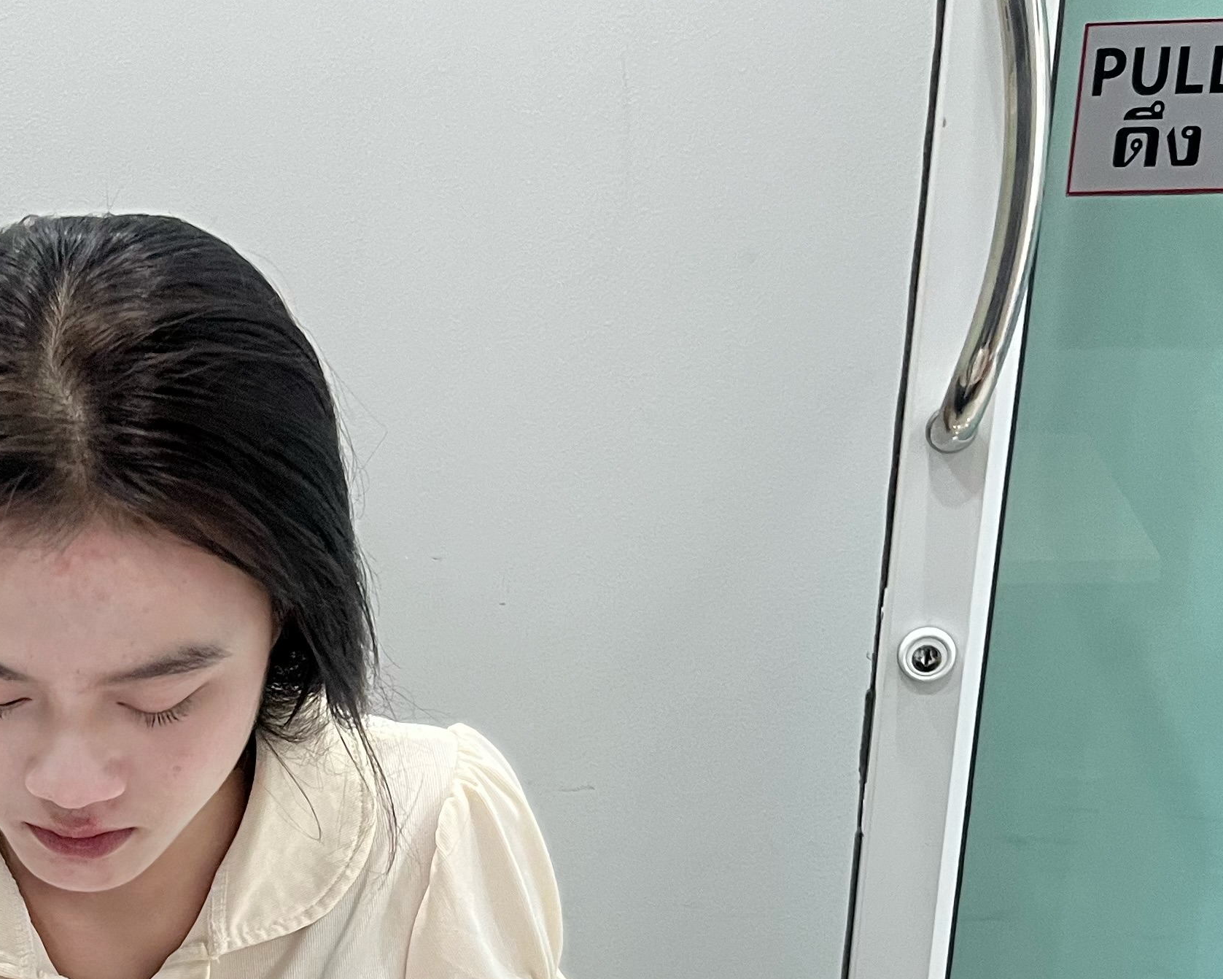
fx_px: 2208
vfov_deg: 23.7
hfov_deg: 29.1
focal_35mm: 61
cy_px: 1018
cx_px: 15
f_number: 1.6
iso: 160
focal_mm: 5.1
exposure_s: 1/50
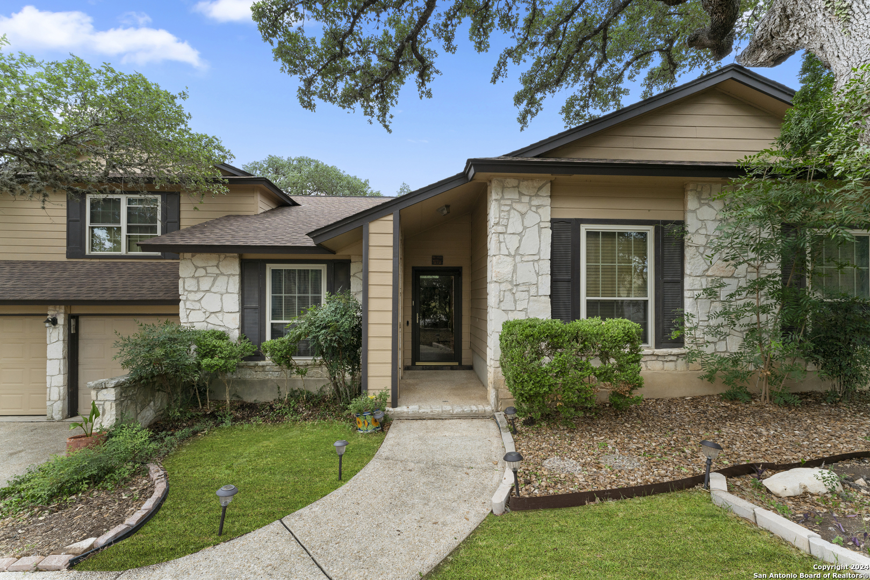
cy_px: 290
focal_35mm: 14
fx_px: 338
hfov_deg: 104.2
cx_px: 435
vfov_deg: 81.2
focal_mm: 14
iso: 400
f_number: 9
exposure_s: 1/80
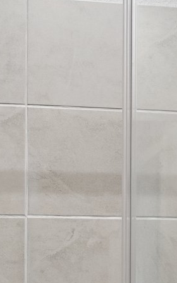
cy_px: 257
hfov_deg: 18.6
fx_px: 539
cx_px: 104
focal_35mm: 70
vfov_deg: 28.2
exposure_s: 1/15
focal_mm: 15
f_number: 8
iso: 400
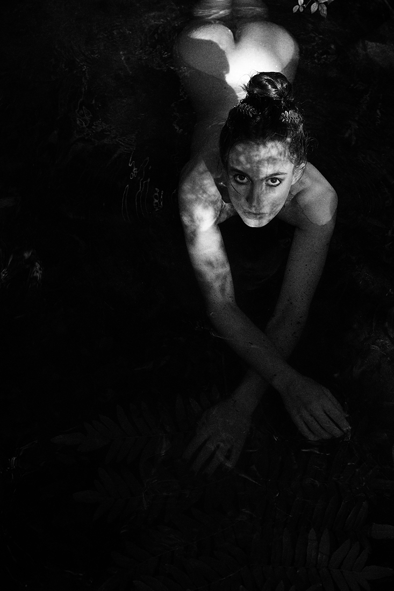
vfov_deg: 54.4
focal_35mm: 35
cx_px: 197
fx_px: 575
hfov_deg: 37.8
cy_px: 296
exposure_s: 1/160
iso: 250
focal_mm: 35
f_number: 4
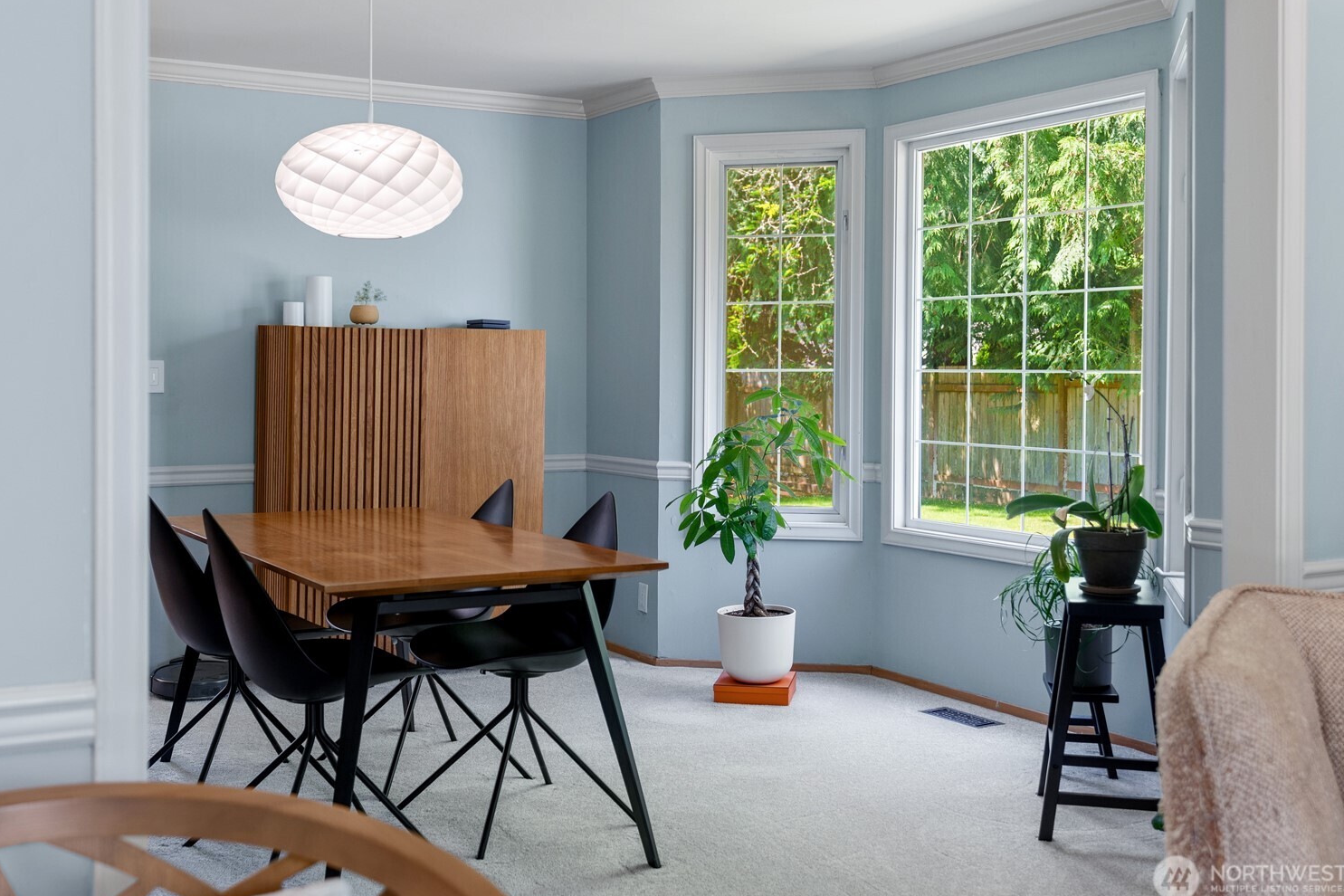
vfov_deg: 33.4
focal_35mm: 40
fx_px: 1493
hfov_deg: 48.4
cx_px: 606
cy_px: 401
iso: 400
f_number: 3.5
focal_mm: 35
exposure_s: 1/15
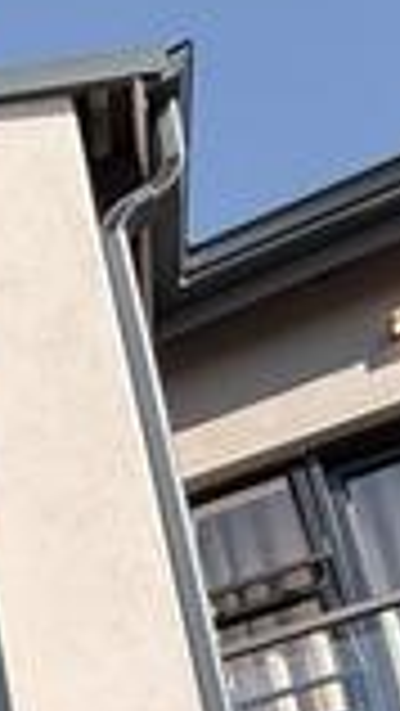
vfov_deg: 19.9
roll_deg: +1.4
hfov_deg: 11.8
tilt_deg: +17.5
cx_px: -643
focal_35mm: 77
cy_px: 1287
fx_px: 1450
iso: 64
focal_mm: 2.22
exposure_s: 1/709
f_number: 2.2
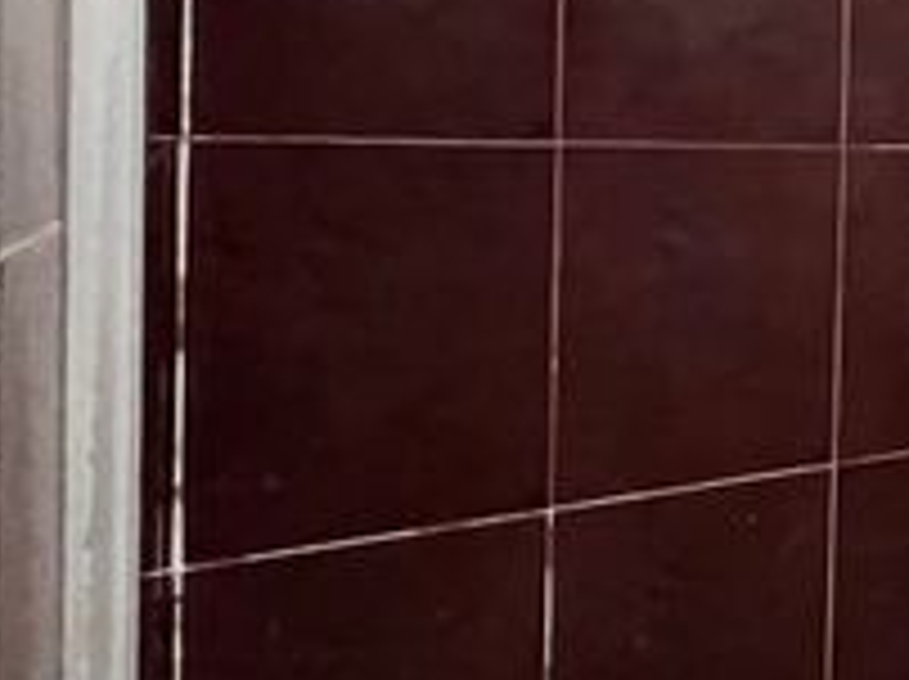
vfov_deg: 32.8
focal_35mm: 43
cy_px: 158
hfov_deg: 26.1
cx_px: 1469
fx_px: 1128
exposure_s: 1/48
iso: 1000
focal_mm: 1.57
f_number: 1.8
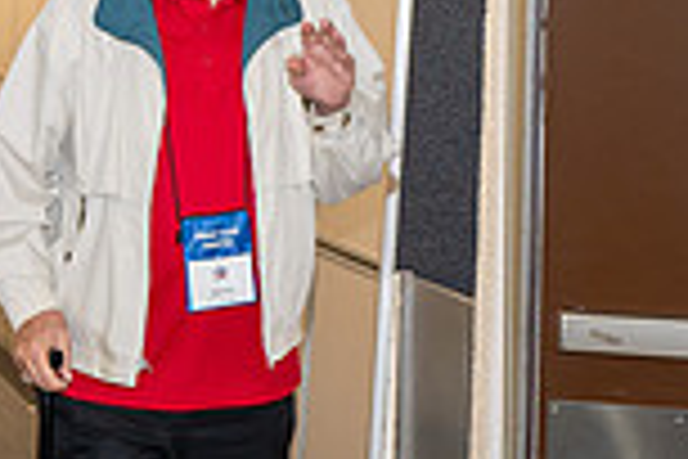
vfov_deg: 8.0
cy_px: 382
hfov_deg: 11.9
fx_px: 3268
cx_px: -36
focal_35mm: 171
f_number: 5.3
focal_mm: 45
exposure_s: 1/100
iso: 2500
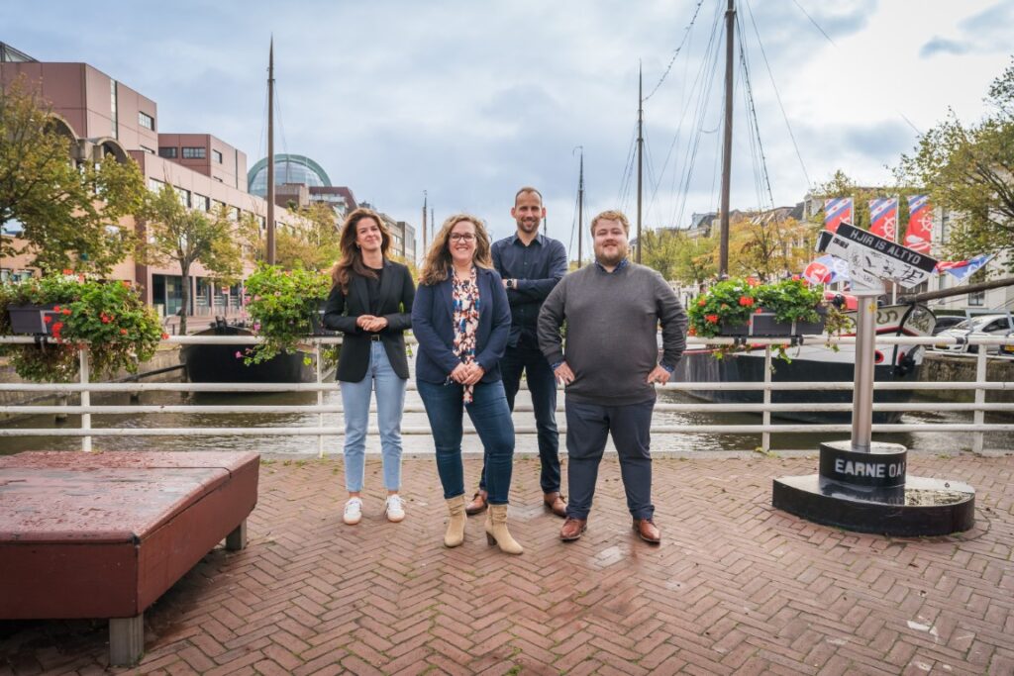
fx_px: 648
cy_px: 338
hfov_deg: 76.1
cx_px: 507
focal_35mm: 23
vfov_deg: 55.1
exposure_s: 1/1250
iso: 640
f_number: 5.6
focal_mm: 23
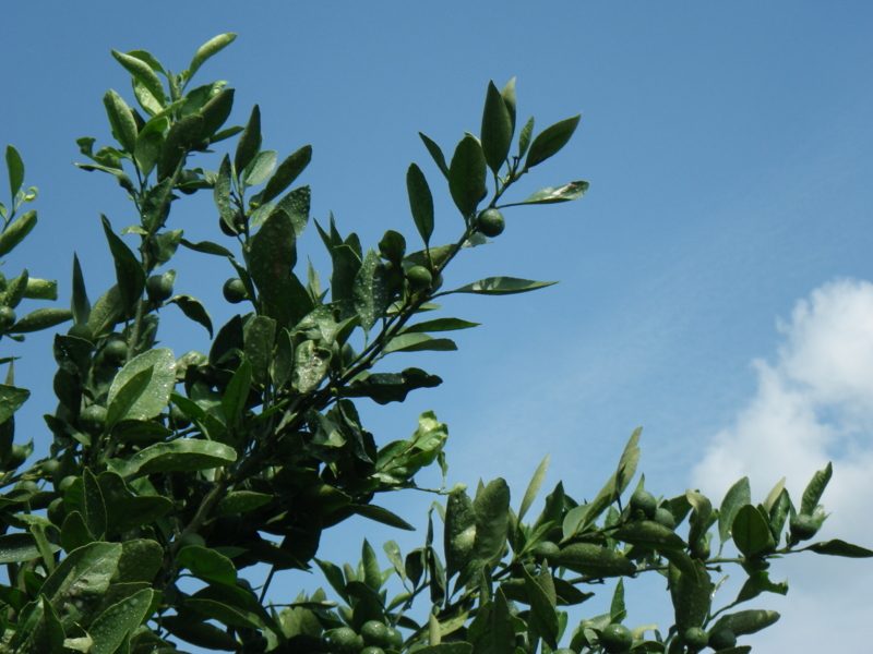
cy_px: 327
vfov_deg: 19.1
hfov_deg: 25.3
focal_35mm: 77
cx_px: 436
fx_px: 1942
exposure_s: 1/320
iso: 80
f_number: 5.8
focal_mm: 13.7
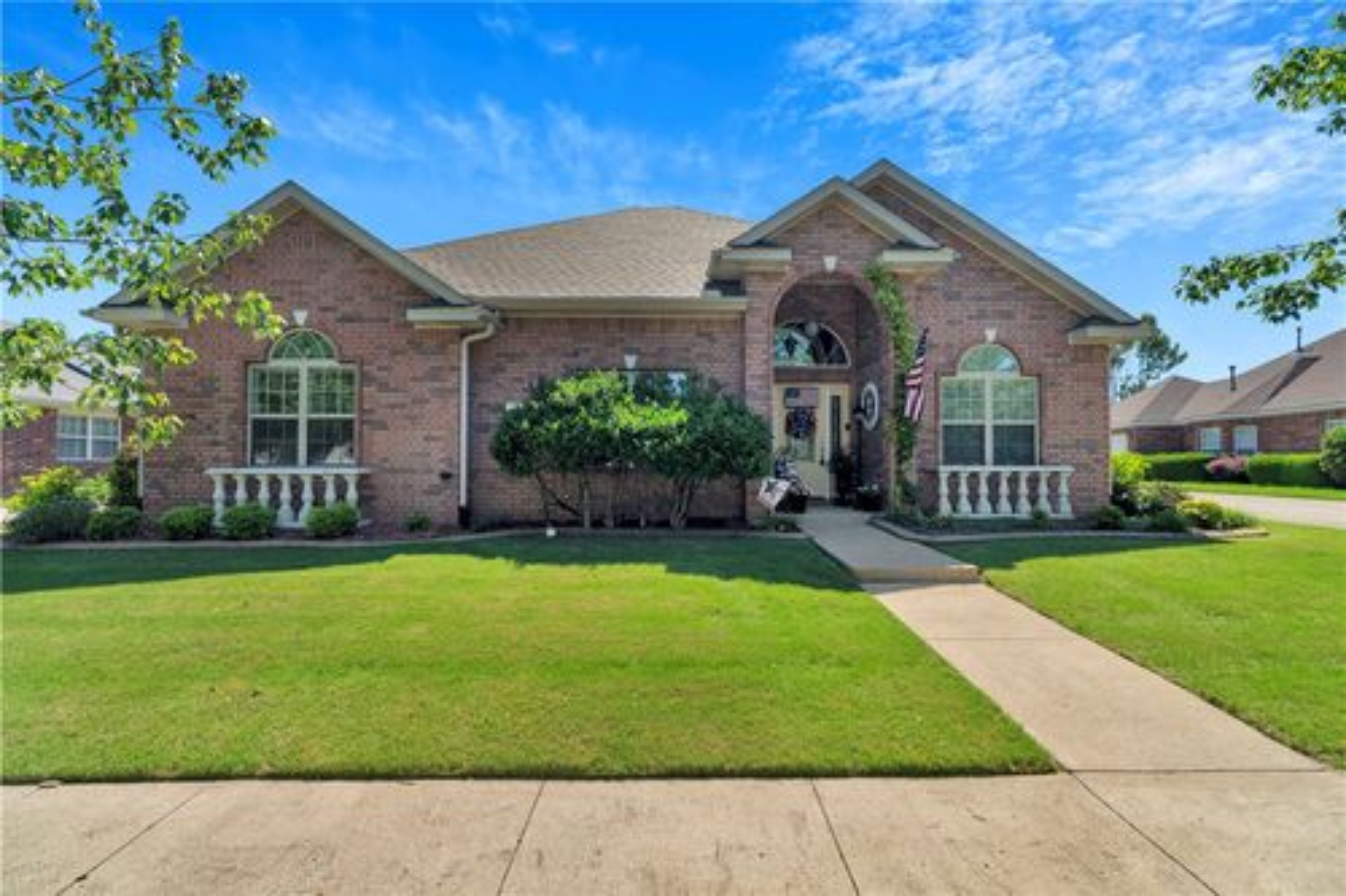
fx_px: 598
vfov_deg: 73.7
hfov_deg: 96.8
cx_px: 673
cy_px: 448
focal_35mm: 16
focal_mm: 16
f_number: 7.1
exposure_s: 1/125
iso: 80
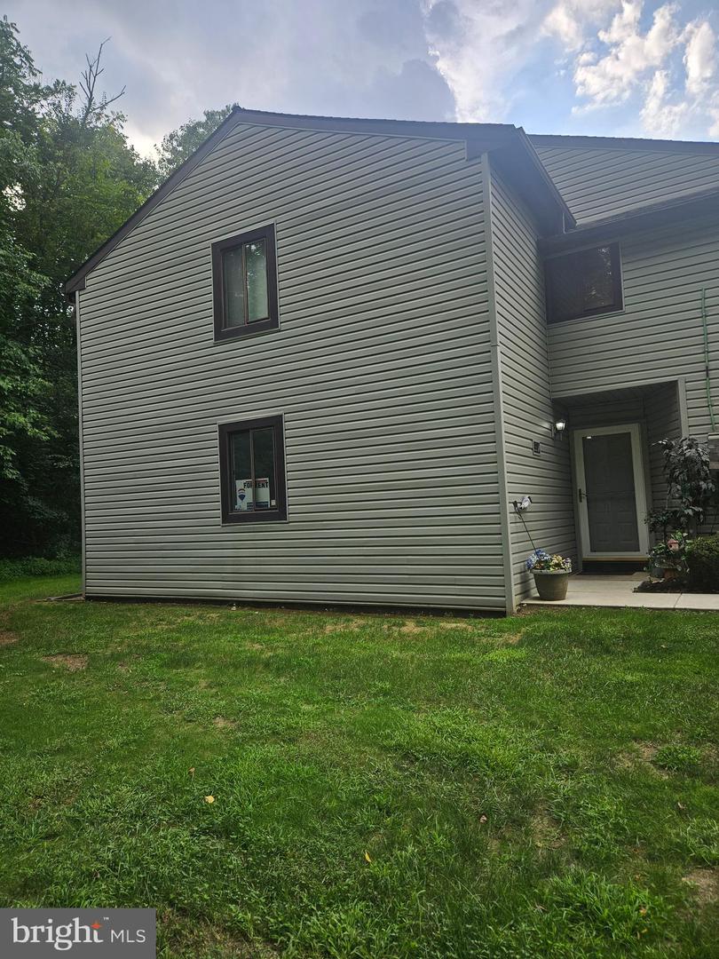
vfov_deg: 73.9
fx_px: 637
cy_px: 480
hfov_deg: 58.9
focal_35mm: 23
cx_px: 360
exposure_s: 1/541
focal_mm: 5.4
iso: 25
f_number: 1.8
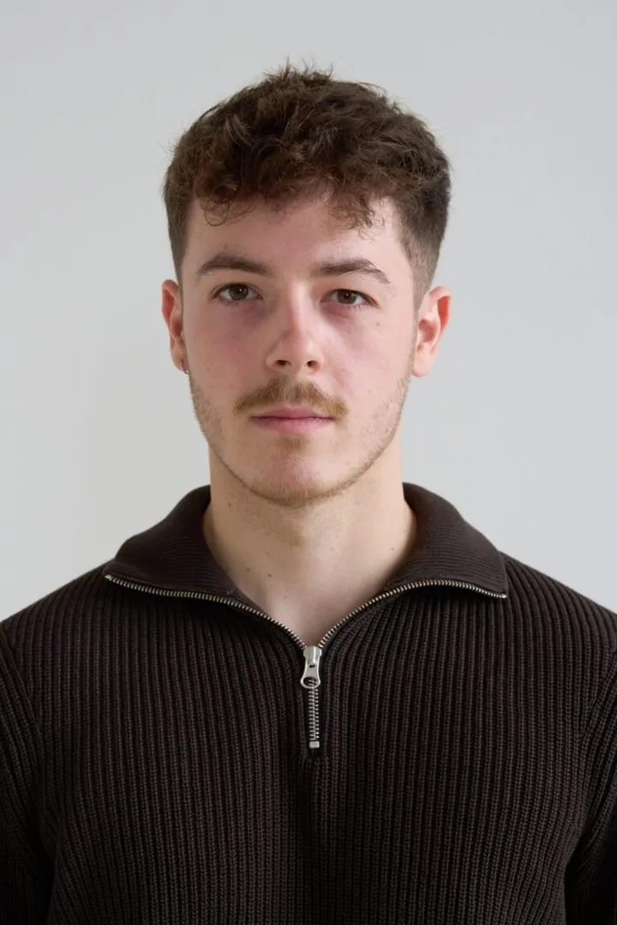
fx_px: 1748
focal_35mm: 68
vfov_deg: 29.7
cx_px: 308
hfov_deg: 20.0
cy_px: 462
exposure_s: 1/160
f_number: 6.3
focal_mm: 68
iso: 1000
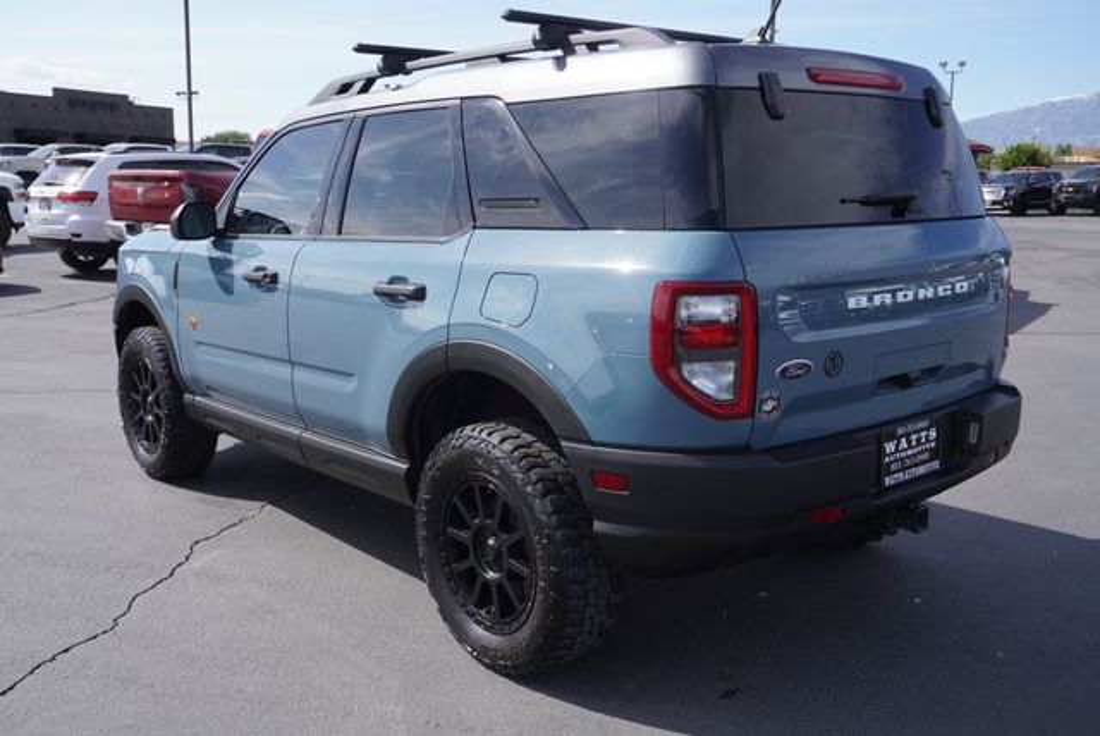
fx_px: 1055
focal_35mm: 34
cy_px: 368
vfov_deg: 38.4
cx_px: 550
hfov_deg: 55.1
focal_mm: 23
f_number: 8
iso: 100
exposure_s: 1/200
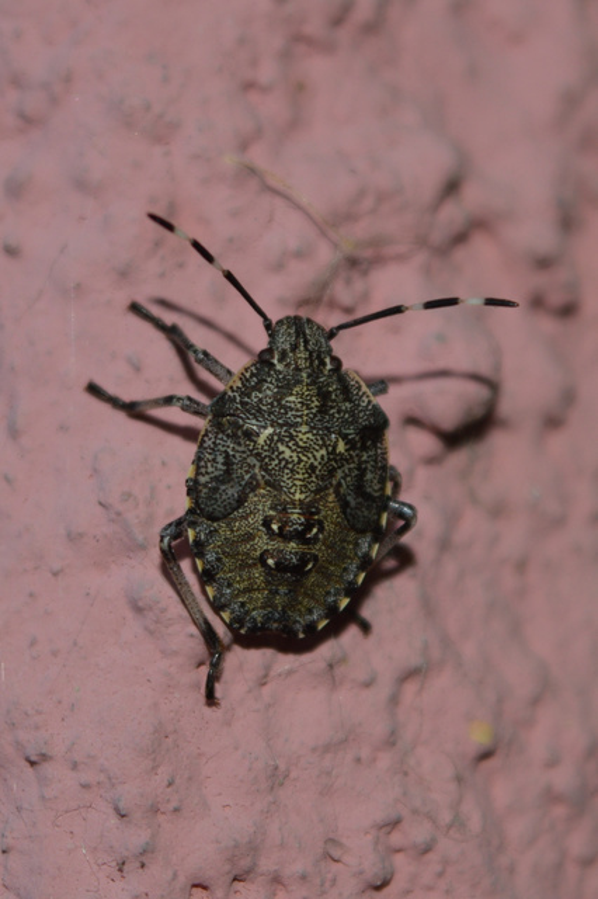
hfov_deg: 16.5
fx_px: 2058
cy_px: 450
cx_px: 299
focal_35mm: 82
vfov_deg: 24.6
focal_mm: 55
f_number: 5.6
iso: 100
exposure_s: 1/200
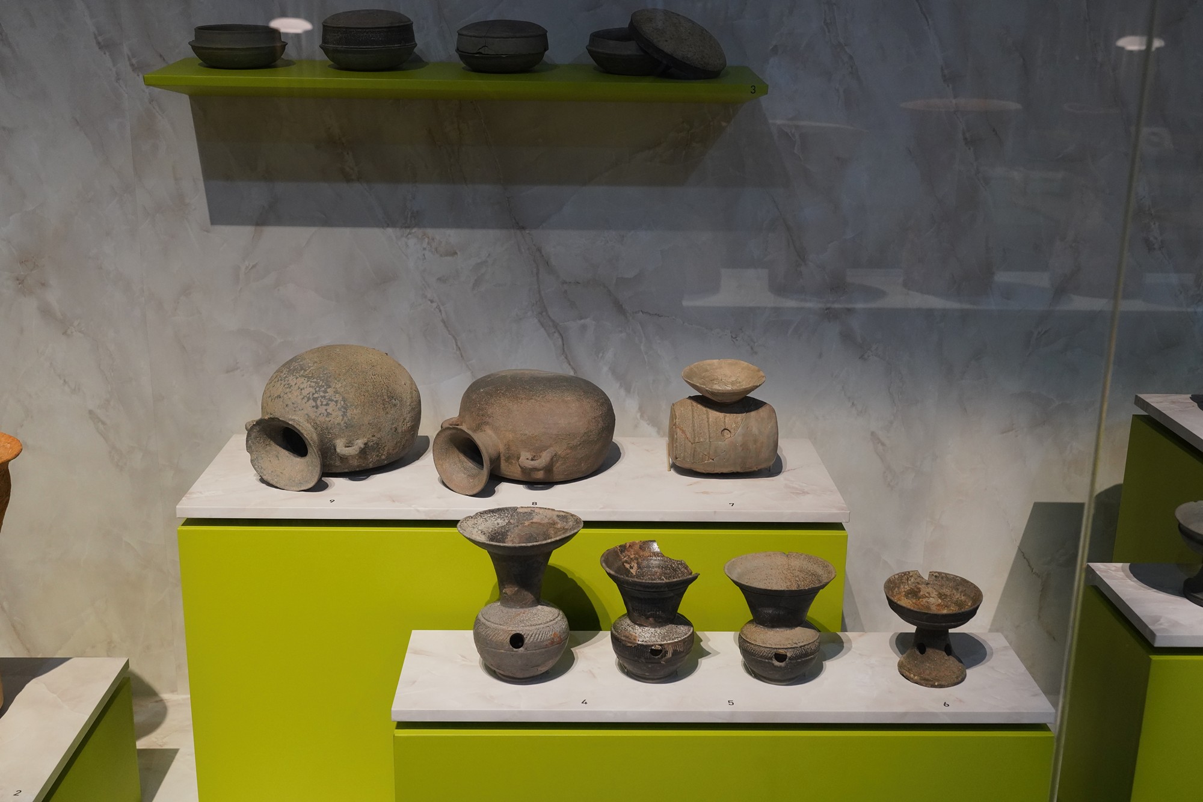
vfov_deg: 33.4
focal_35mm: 40
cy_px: 401
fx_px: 1337
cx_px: 602
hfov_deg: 48.5
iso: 3200
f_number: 6.3
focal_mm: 40
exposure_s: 1/100
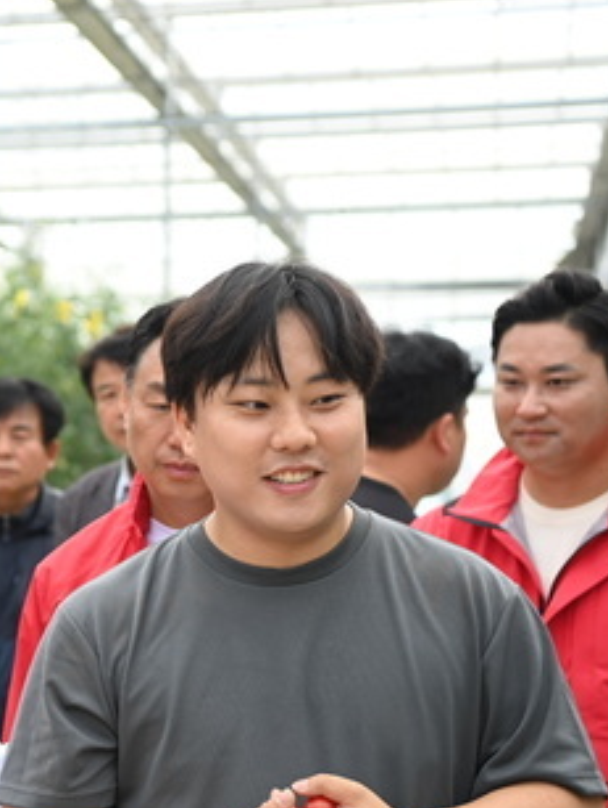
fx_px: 2571
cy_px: 533
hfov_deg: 13.1
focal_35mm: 110
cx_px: -171
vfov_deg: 17.8
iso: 100
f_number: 3.5
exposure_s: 1/250
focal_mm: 56
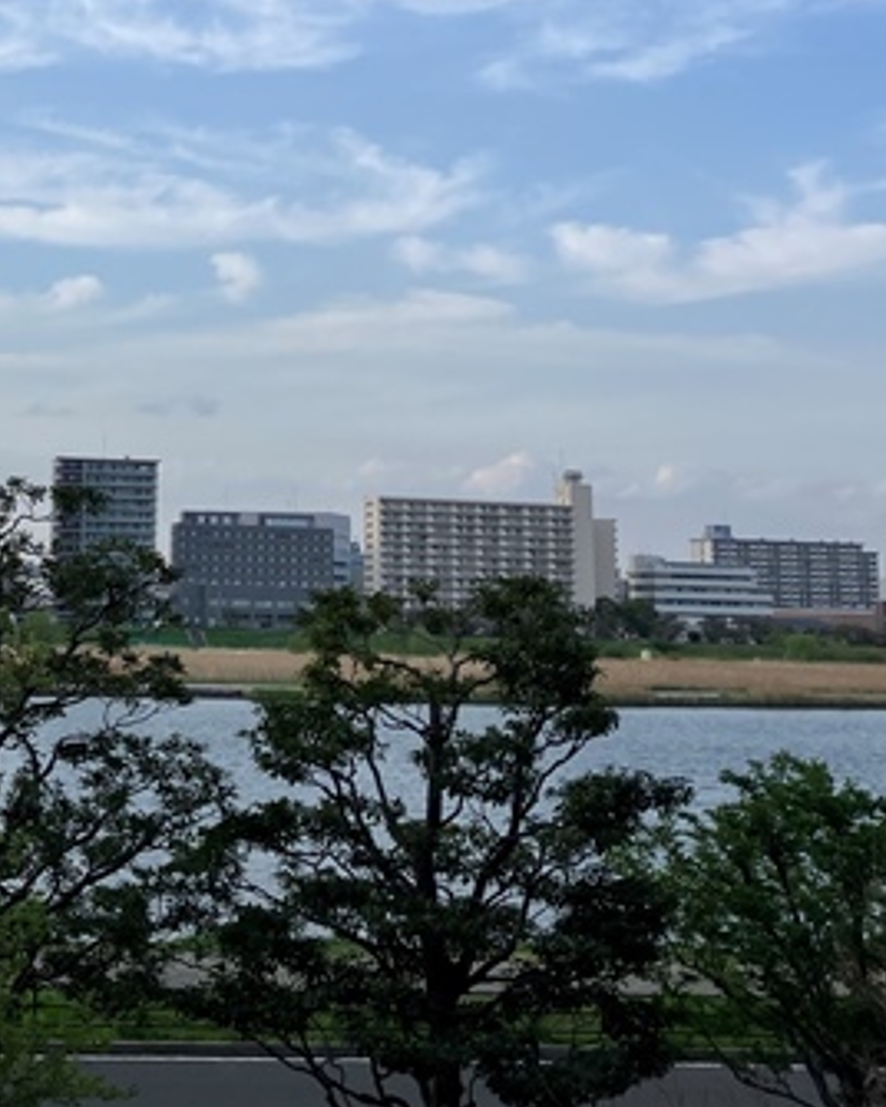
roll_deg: -0.5
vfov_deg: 29.6
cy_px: 192
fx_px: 2032
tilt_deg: +12.1
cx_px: 106
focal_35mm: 62
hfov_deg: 24.0
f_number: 1.8
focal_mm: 3.99
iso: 32
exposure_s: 1/1621
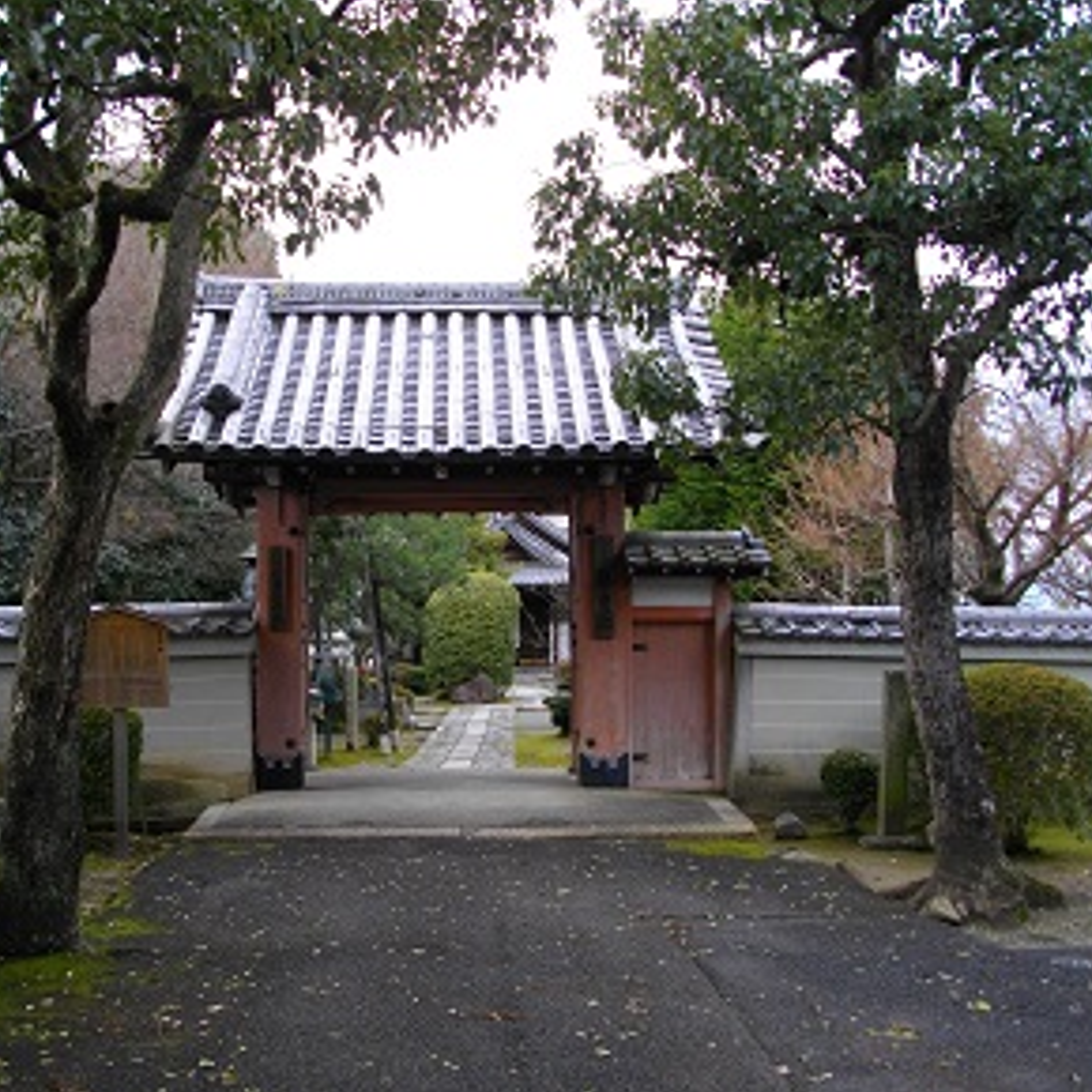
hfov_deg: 43.6
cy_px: 546
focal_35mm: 38
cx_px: 435
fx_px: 1356
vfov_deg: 43.9
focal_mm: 5.7
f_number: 2.9
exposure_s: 1/200
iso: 100
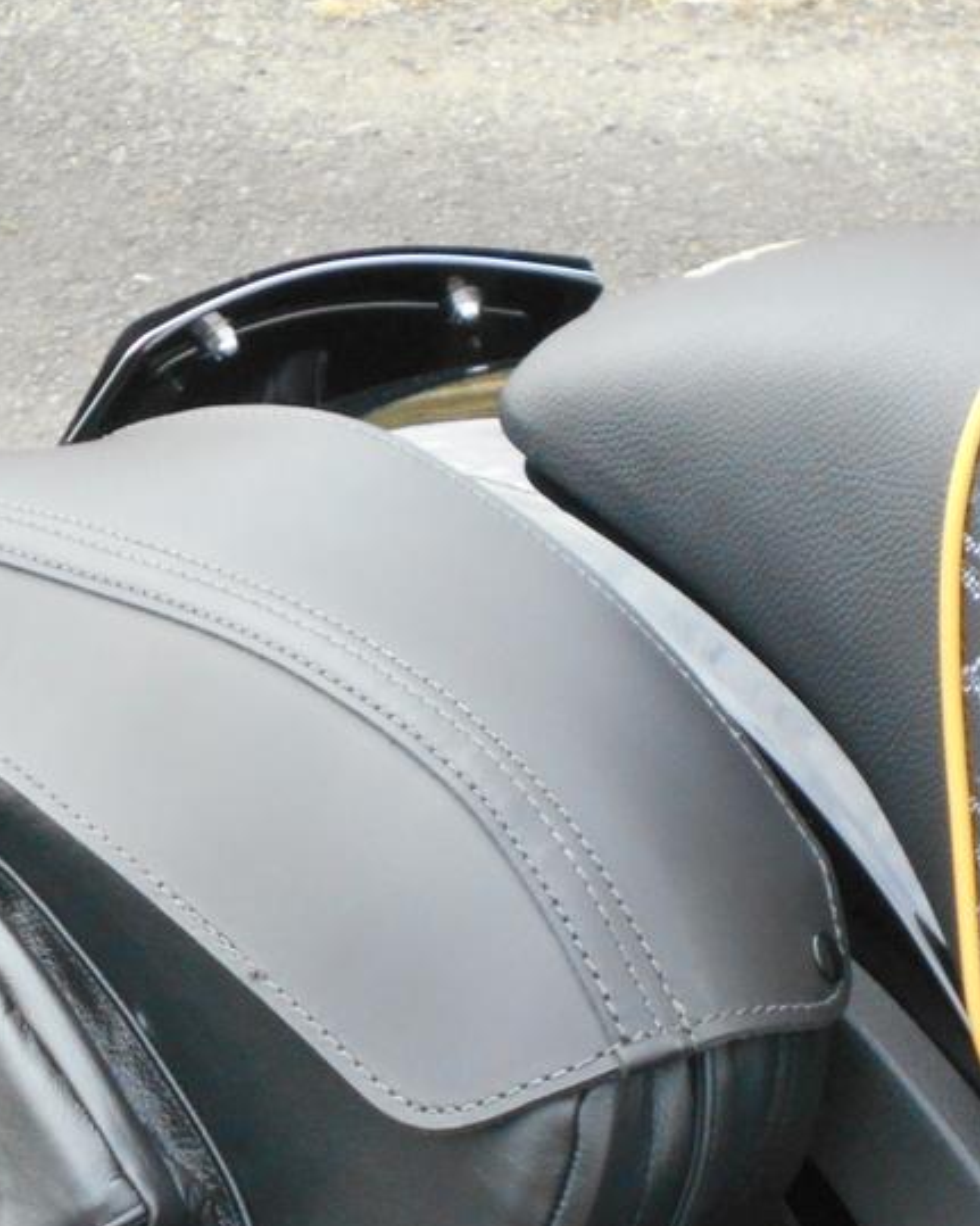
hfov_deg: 12.2
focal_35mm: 126
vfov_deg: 15.2
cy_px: 828
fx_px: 4569
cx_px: 455
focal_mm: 10
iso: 360
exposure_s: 1/250
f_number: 4.9
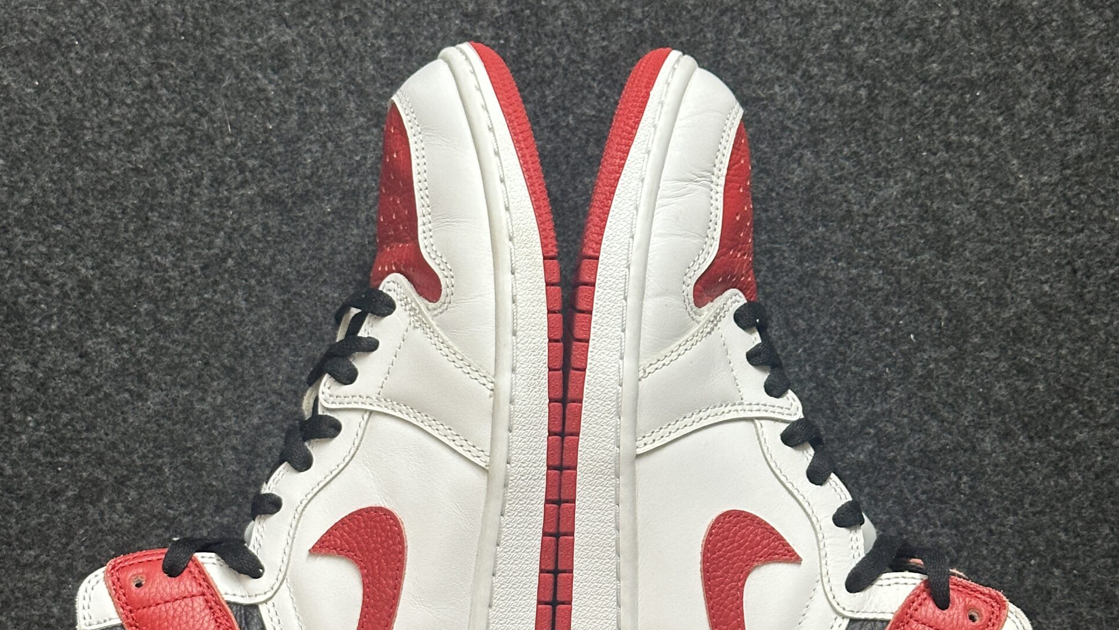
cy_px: 548
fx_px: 2077
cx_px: 558
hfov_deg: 30.1
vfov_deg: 17.0
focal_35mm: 70
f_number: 1.78
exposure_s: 1/50
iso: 250
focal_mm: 6.86
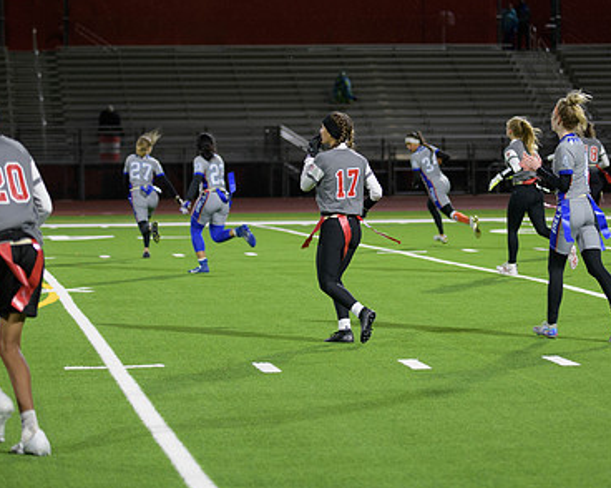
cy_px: 170
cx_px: 380
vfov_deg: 10.6
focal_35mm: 145
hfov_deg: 13.3
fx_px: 2621
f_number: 2.8
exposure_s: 1/200
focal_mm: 98
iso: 1100
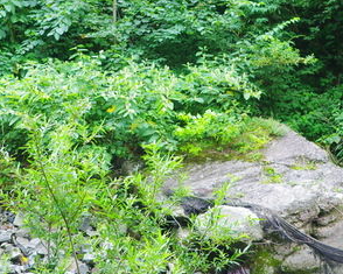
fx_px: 1055
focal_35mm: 104
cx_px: 184
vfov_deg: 14.6
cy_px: 20
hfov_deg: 18.5
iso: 200
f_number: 2.8
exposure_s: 1/60
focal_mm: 26
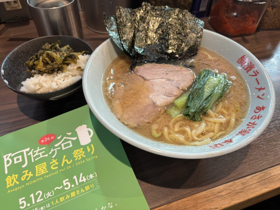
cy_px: 105
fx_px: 210
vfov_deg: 53.1
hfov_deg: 67.3
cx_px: 140
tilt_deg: -49.2
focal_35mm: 26
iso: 160
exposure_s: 1/50
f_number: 1.6
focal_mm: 5.96
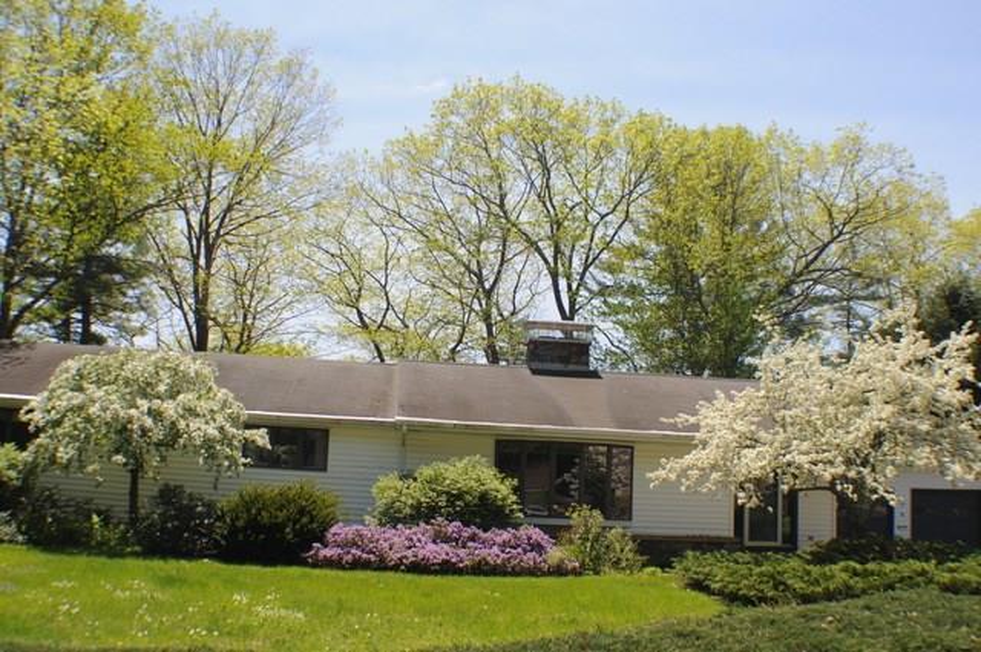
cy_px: 326
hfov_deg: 46.5
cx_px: 490
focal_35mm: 42
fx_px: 1143
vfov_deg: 31.8
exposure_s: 1/1000
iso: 200
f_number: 4.5
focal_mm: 28
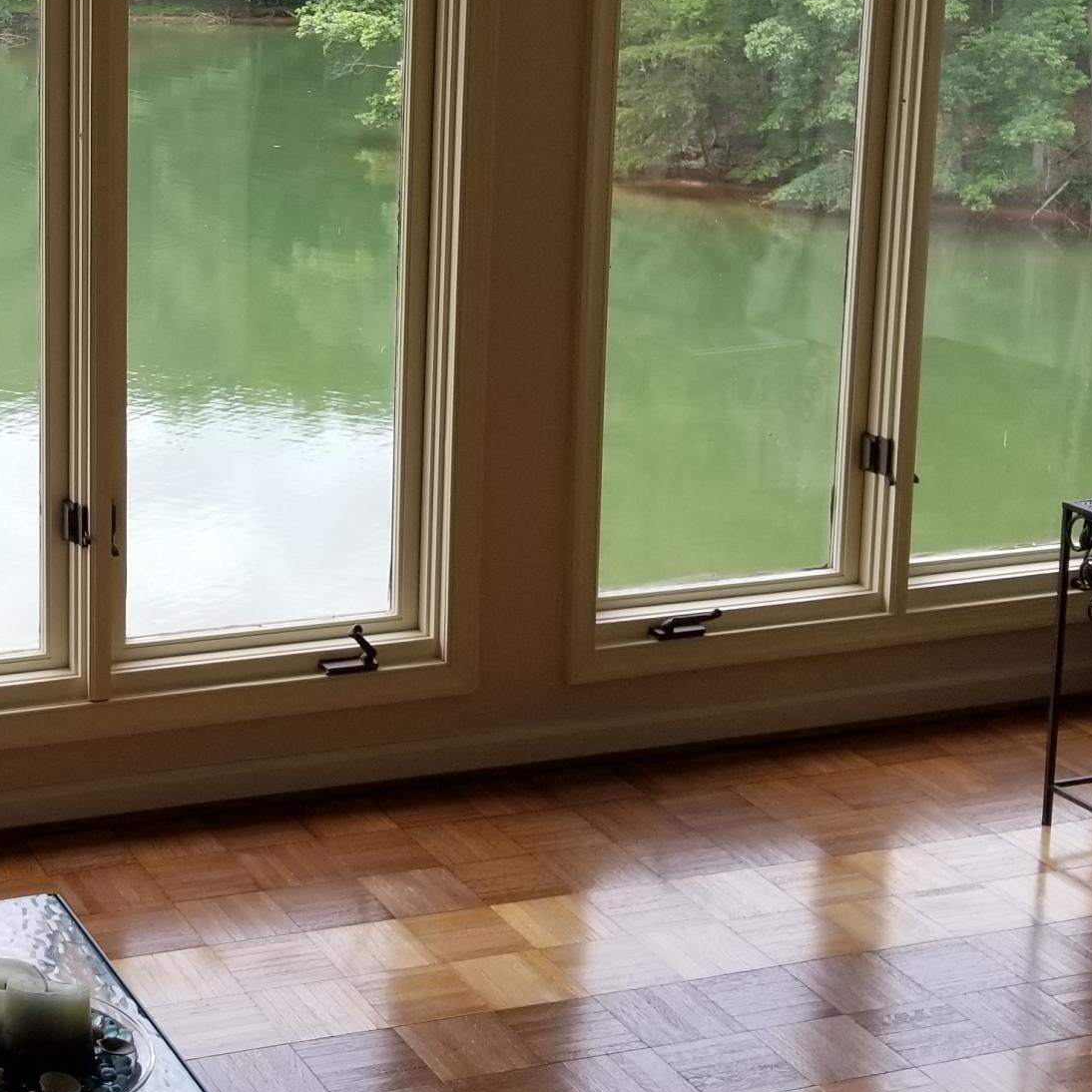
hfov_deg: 26.6
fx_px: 2248
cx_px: 152
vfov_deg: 27.1
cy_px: 325
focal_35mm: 63
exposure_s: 1/452
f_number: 1.7
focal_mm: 4.25
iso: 50
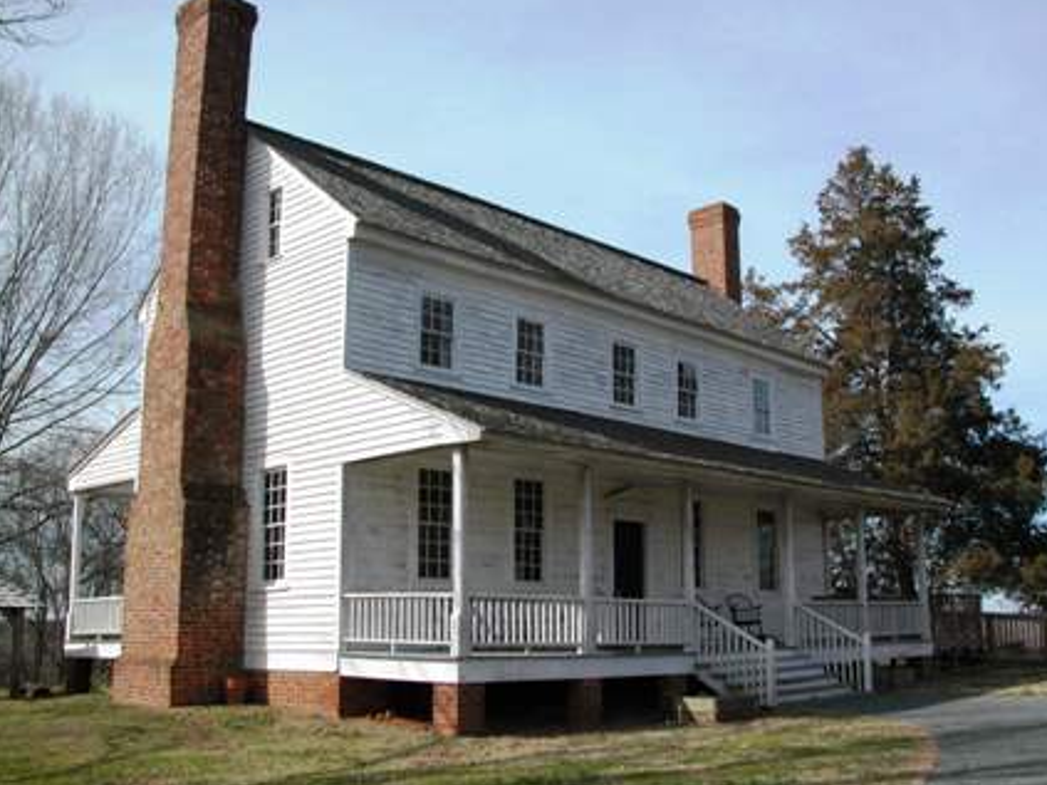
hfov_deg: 51.4
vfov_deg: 39.6
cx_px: 545
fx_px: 1089
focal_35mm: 36
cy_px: 389
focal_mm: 8.9
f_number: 7.1
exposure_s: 1/282
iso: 100
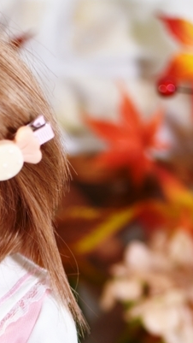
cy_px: 364
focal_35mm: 140
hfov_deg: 8.6
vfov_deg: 15.0
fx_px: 1275
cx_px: 53
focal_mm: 35
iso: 100
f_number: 1.8
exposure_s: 1/80
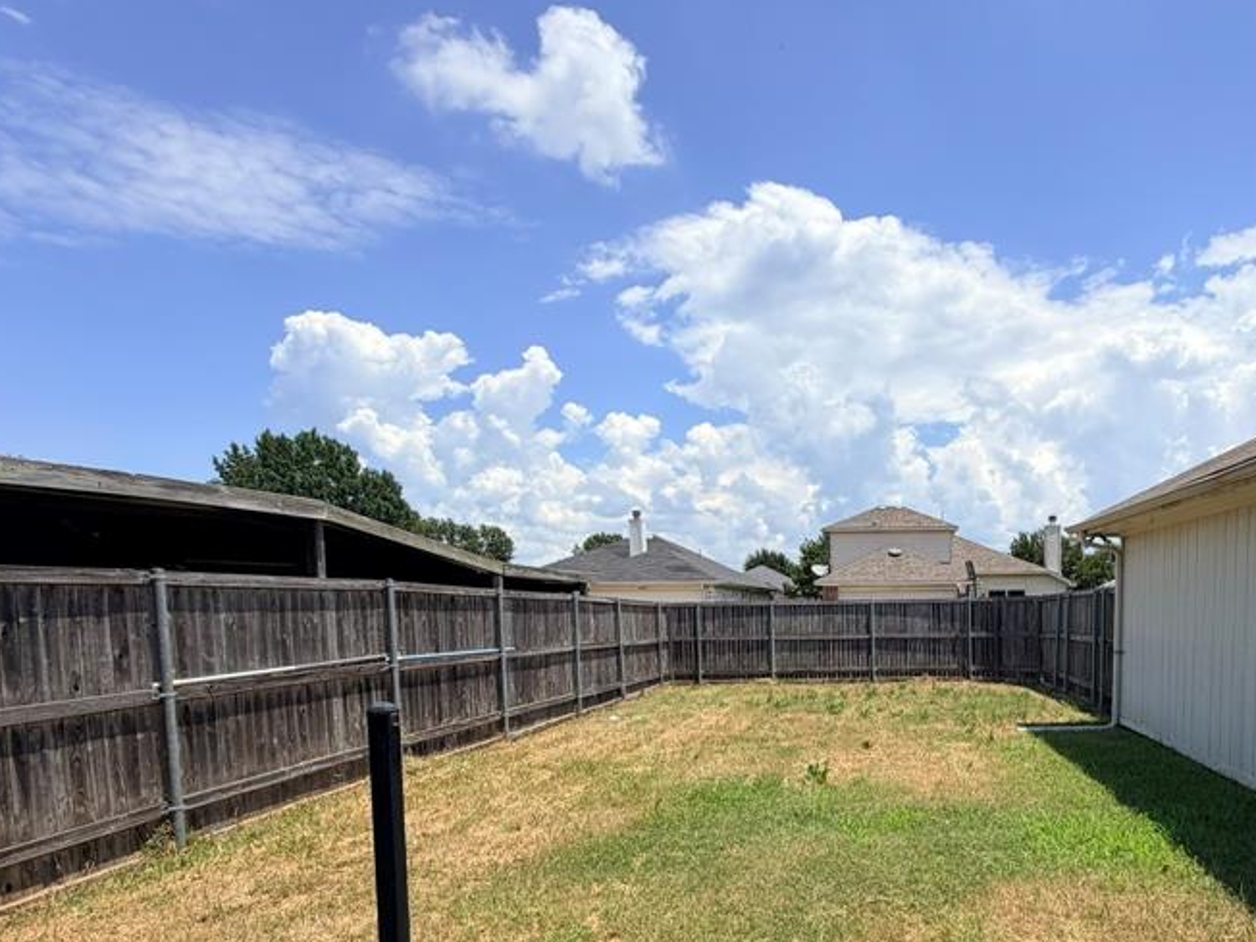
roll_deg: +1.6
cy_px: 670
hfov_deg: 73.3
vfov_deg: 58.8
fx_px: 798
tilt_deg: -4.2
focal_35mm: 22
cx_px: 869
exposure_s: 1/1285
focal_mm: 2.22
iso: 20
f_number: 2.2
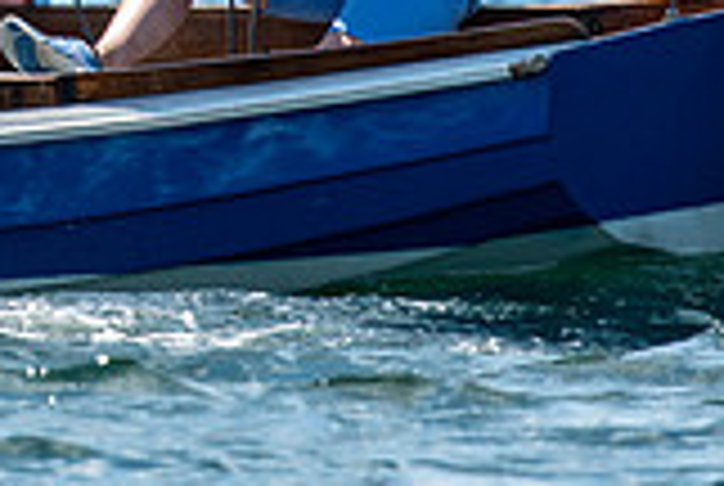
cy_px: -331
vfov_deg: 0.9
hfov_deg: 1.3
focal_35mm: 1618
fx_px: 32600
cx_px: -297
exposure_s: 1/2500
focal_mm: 300
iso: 320
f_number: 5.6
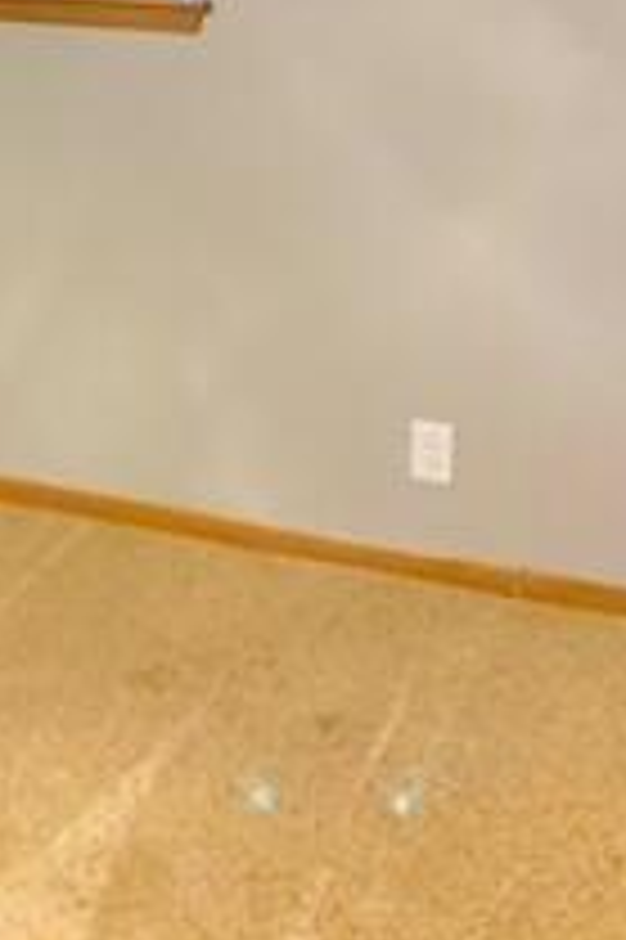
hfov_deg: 15.5
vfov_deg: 24.1
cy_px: 166
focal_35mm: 83
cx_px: -225
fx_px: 2168
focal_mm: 4.25
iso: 400
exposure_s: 1/54
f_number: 1.8
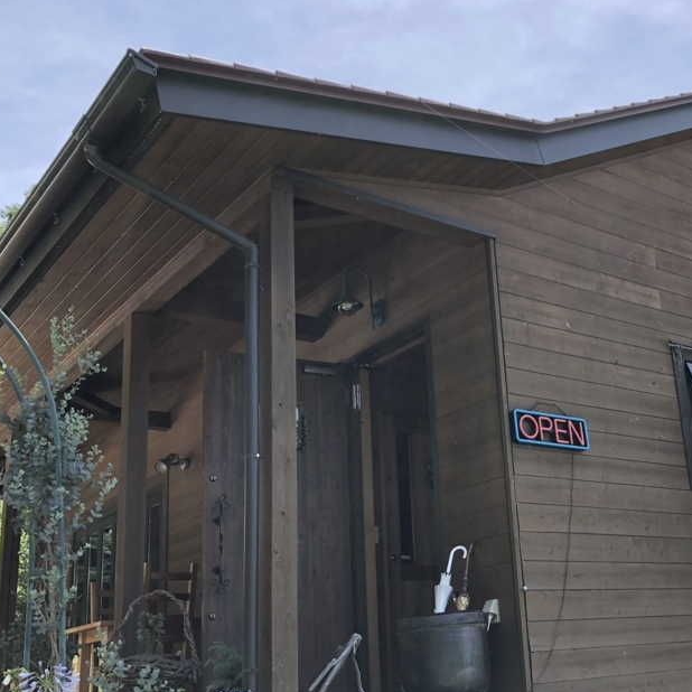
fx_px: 927
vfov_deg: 40.8
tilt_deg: +14.7
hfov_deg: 40.0
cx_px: 502
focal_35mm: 41
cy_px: 409
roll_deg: +4.2
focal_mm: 3.99
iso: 20
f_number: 1.8
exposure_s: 1/410
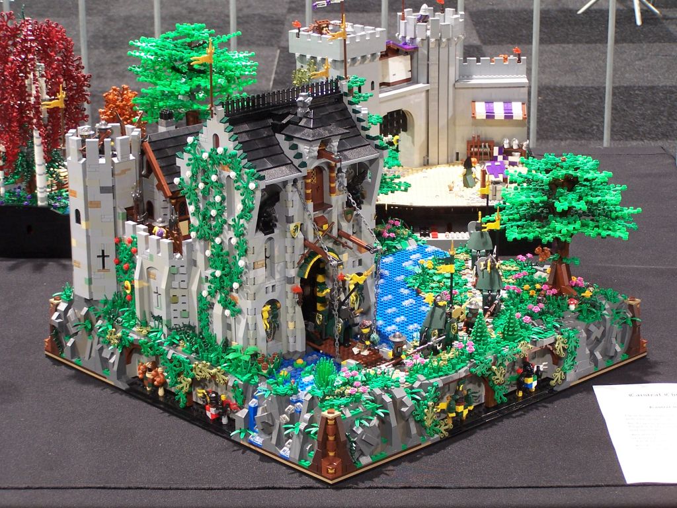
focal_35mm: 82
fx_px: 1604
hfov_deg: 23.8
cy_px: 254
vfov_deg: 18.0
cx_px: 338
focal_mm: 13.7
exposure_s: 1/2
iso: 80
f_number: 3.2
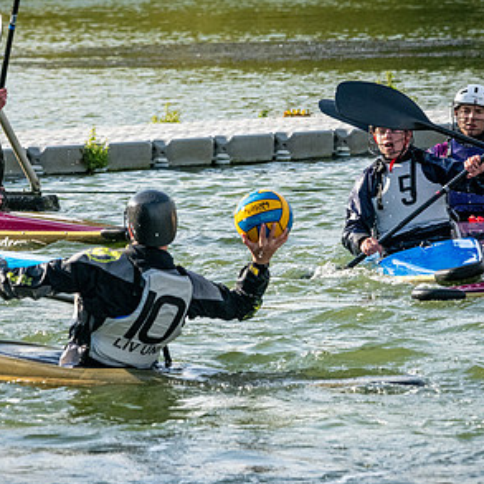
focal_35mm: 421
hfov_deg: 4.2
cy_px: 259
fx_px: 6660
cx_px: 220
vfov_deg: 4.2
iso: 2500
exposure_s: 1/3200
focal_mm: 250
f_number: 9
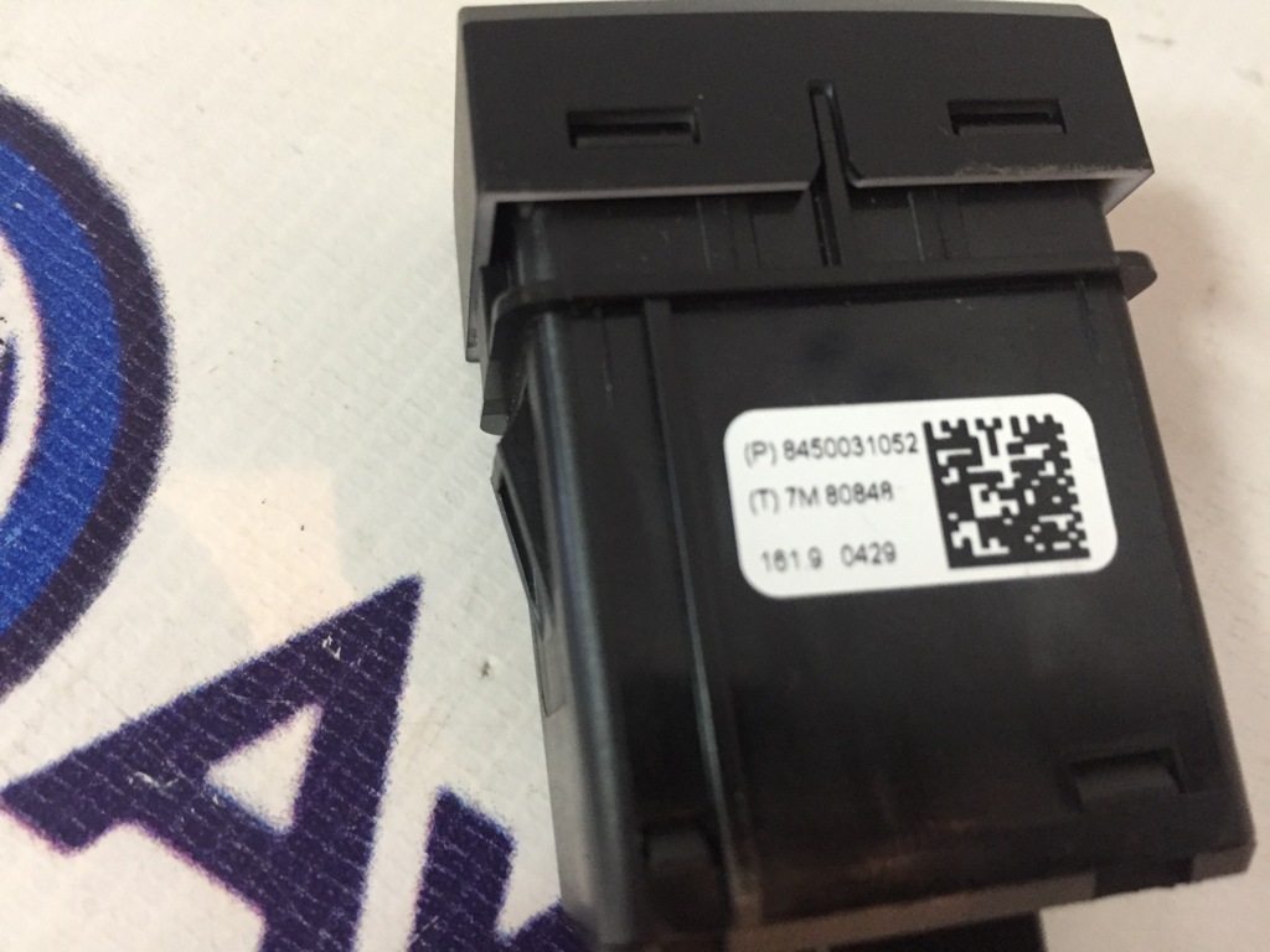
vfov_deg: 48.2
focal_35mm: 29
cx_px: 635
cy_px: 476
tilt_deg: -69.5
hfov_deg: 61.7
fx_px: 1064
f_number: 2.2
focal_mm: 4.15
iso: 250
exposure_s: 1/17
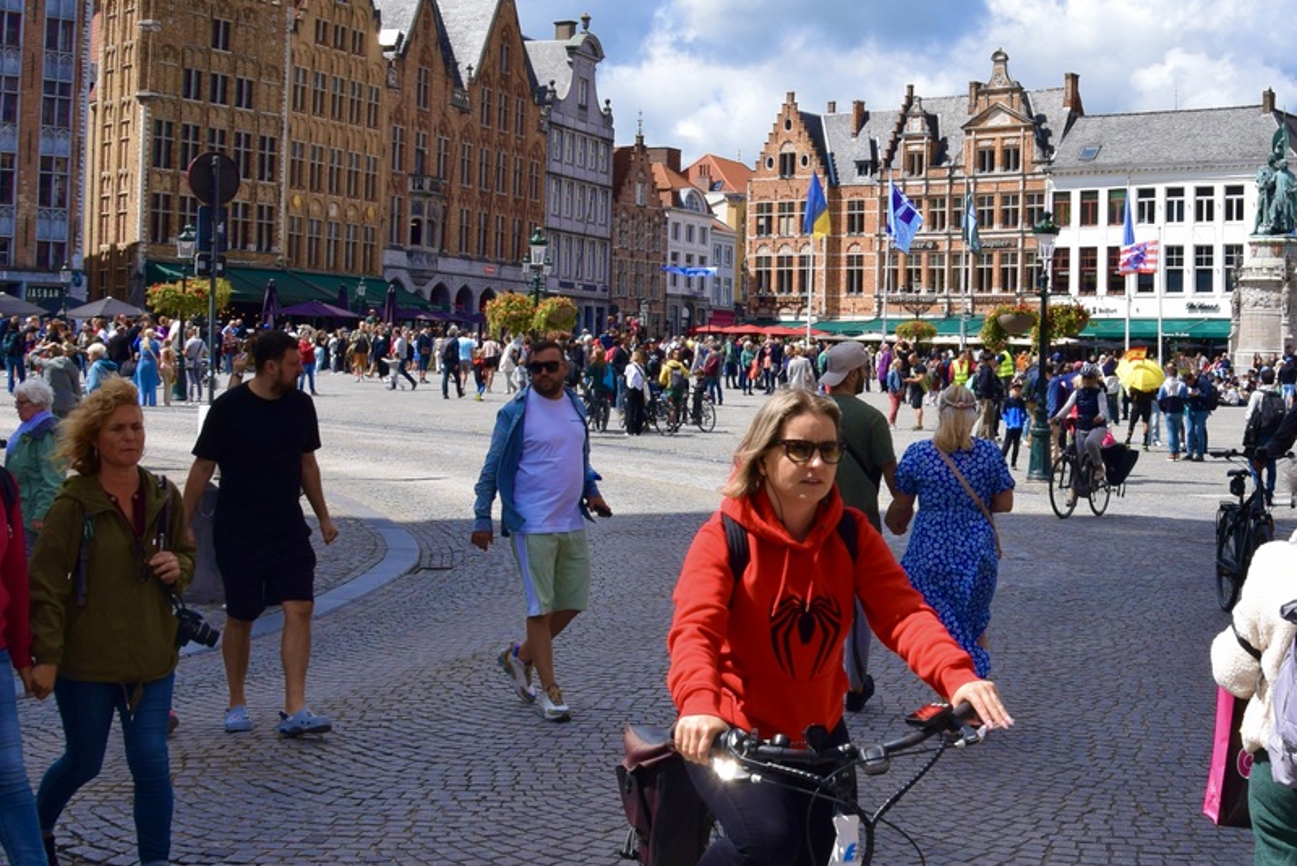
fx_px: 1946
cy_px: 314
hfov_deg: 36.2
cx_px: 944
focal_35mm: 54
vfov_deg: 25.0
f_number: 10
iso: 200
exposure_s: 1/400
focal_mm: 18
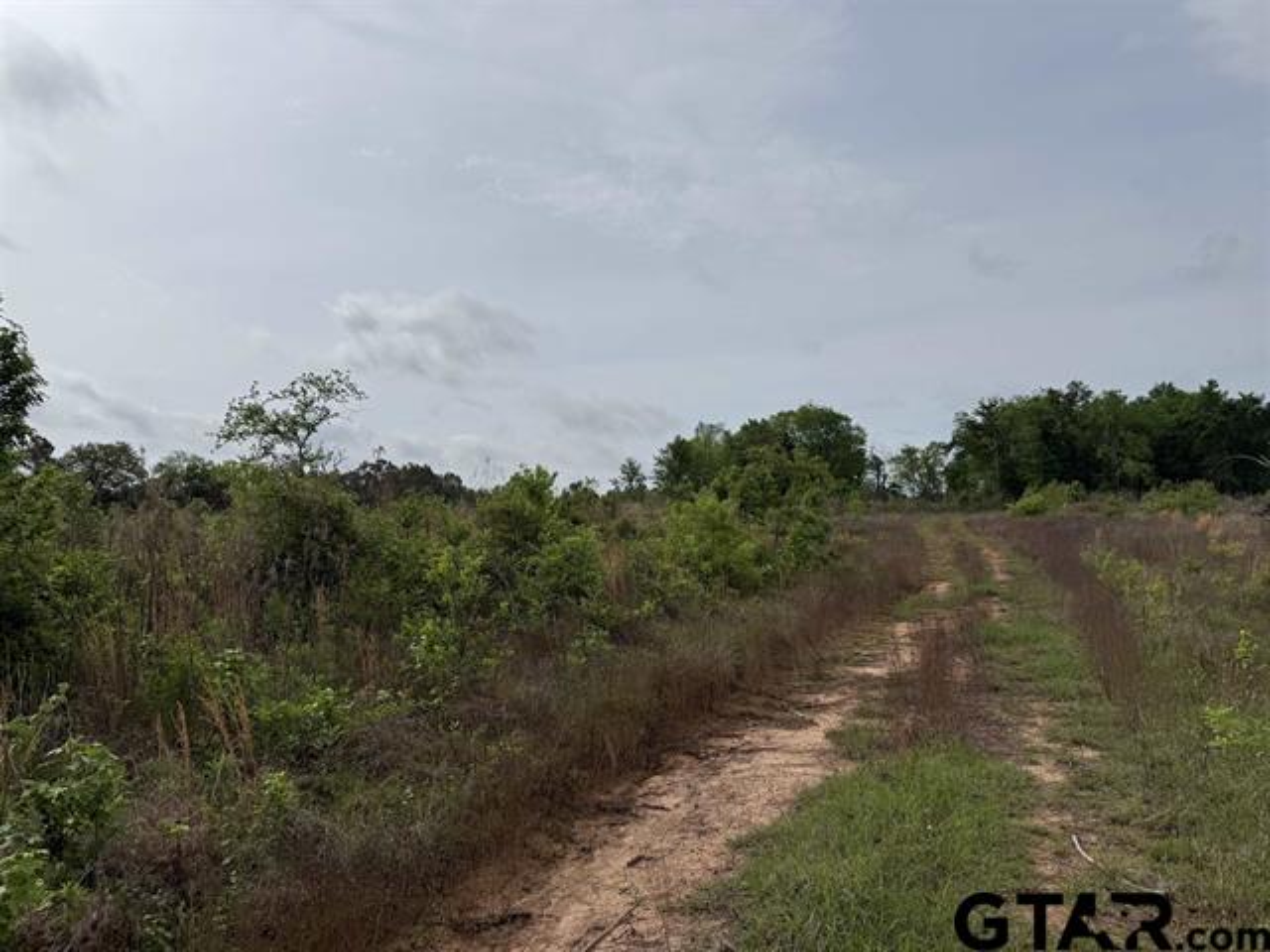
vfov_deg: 56.8
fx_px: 881
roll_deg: +1.4
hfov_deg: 71.6
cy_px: 476
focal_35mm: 24
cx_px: 635
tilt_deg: +3.0
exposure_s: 1/11905
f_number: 1.78
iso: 80
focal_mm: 6.76
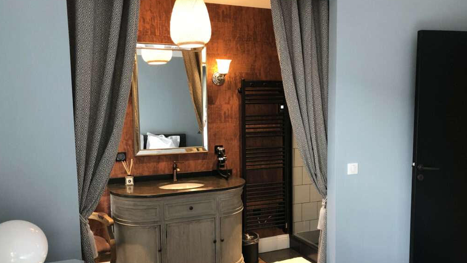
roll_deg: +1.0
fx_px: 384
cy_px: 157
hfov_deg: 62.6
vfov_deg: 37.6
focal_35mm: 31
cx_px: 231
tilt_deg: -5.0
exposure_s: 1/17
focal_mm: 4
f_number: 1.8
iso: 50
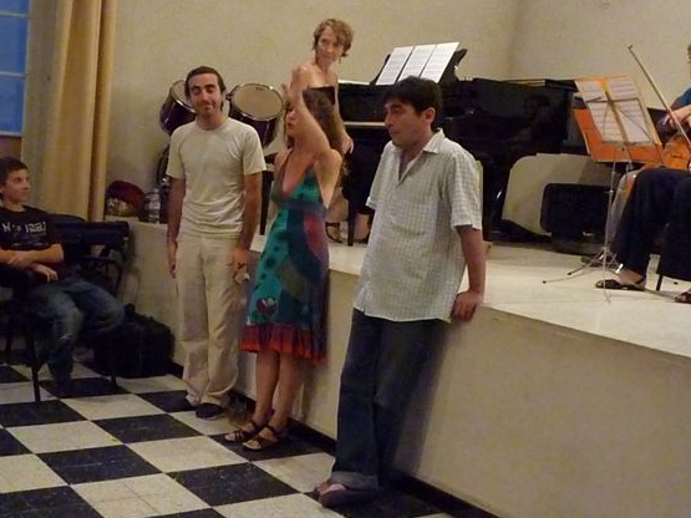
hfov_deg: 36.2
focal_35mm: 53
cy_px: 260
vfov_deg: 27.5
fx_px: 1058
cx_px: 331
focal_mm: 7.3
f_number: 4.1
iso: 3200
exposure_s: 1/25
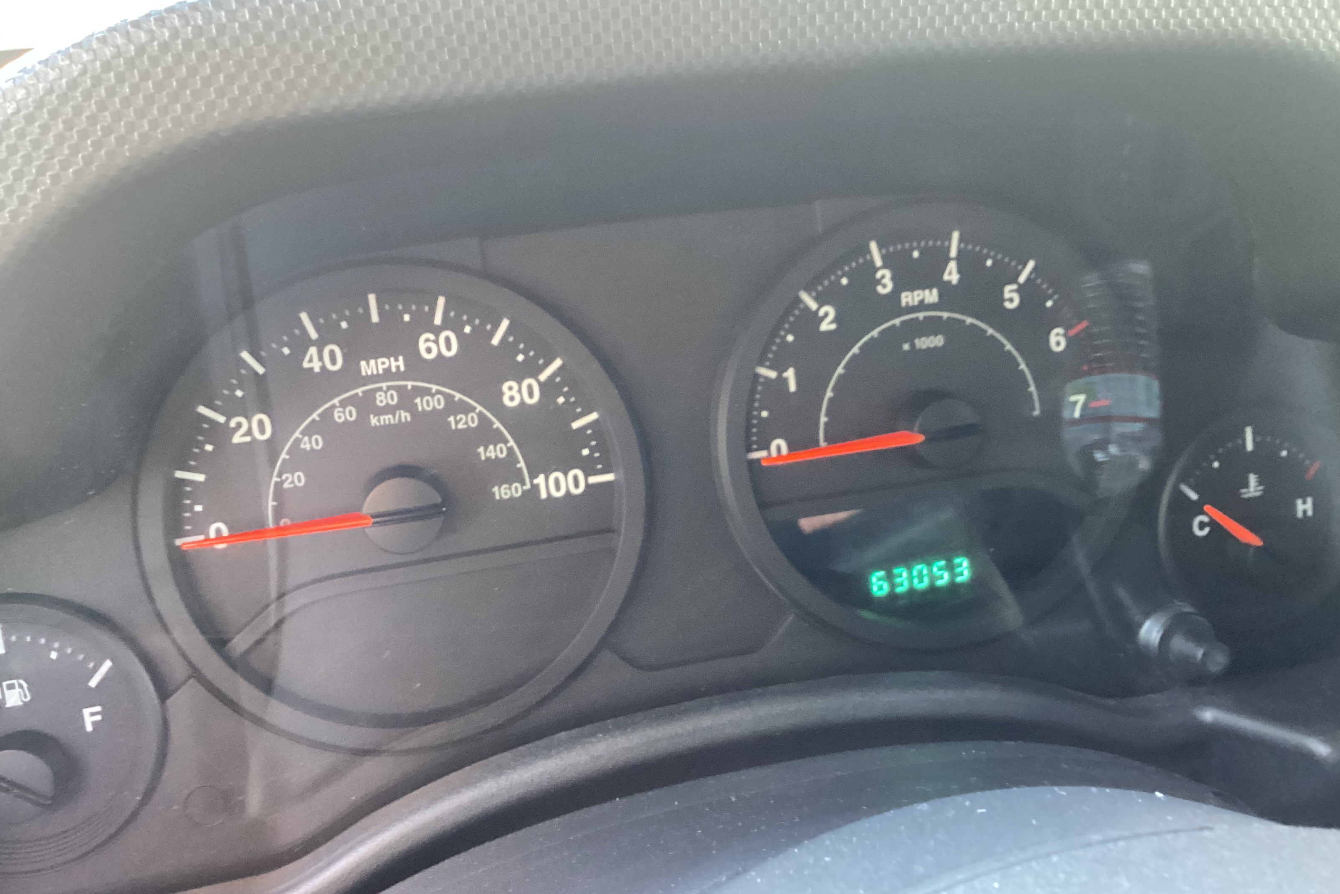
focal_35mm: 33
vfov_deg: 40.0
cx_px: 671
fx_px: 1228
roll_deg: +3.3
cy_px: 439
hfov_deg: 57.2
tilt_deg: -20.5
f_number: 2.4
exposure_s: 1/30
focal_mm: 3.3
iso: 400
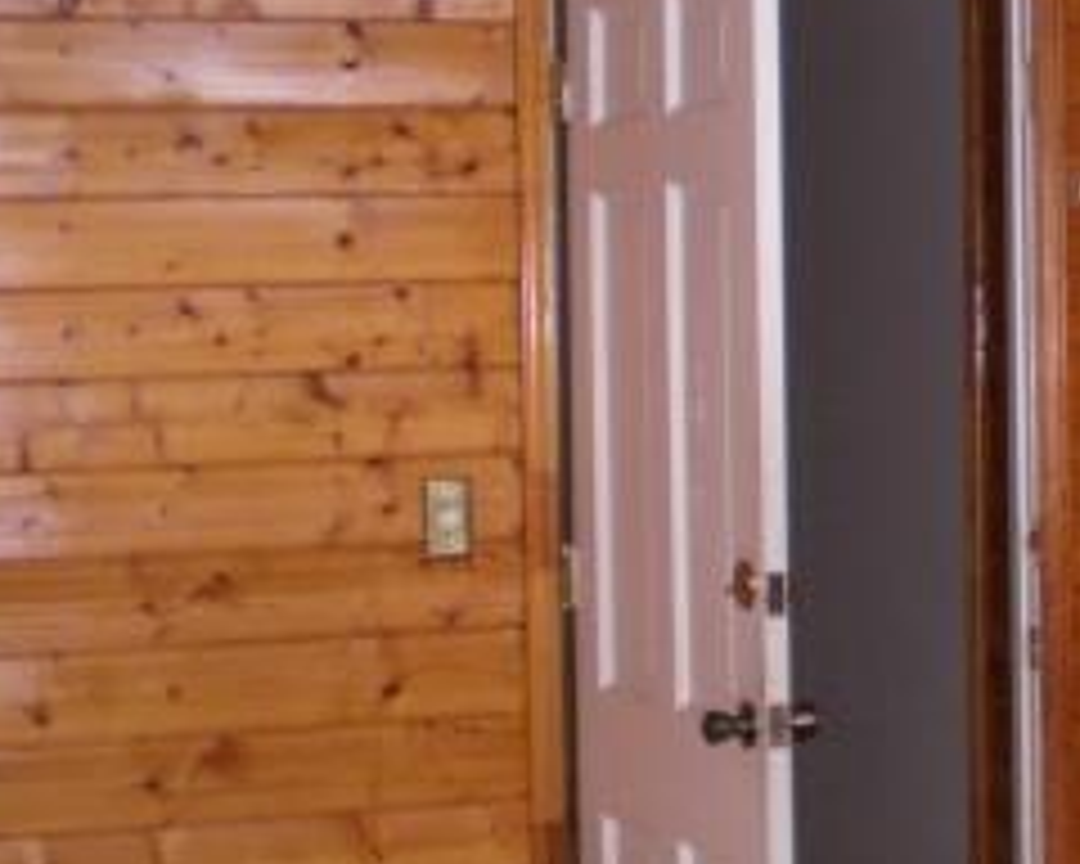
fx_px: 3164
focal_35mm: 99
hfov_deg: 18.0
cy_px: 243
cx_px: 1426
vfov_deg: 15.5
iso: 200
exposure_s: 1/60
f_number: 3.1
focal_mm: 6.3
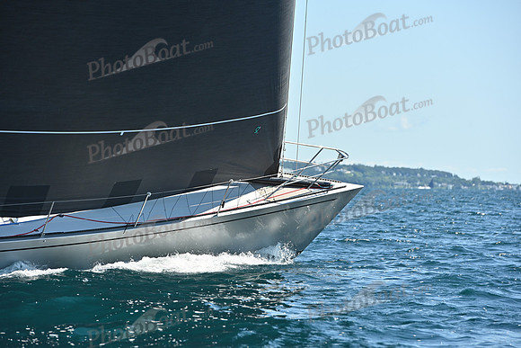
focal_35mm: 200
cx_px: 260
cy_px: 174
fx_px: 2895
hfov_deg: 10.3
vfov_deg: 6.9
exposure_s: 1/1000
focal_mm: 200
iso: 320
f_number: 7.1
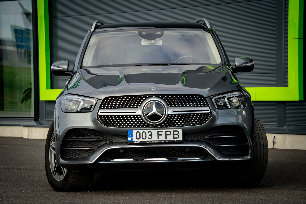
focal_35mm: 162
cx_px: 153
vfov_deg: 8.5
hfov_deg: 12.7
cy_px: 102
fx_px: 1377
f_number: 11
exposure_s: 1/125
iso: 400
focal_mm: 162
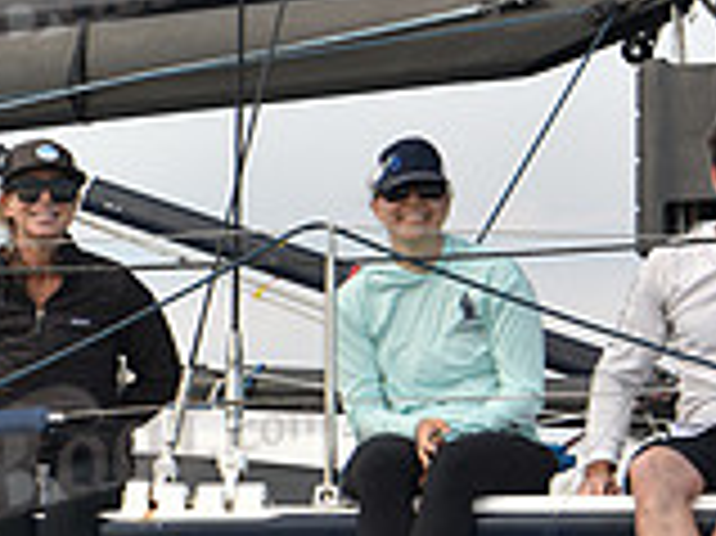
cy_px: 309
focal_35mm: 246
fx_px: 5084
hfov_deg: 7.8
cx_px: -531
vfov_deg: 6.0
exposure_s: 1/640
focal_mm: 70
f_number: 5
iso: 250
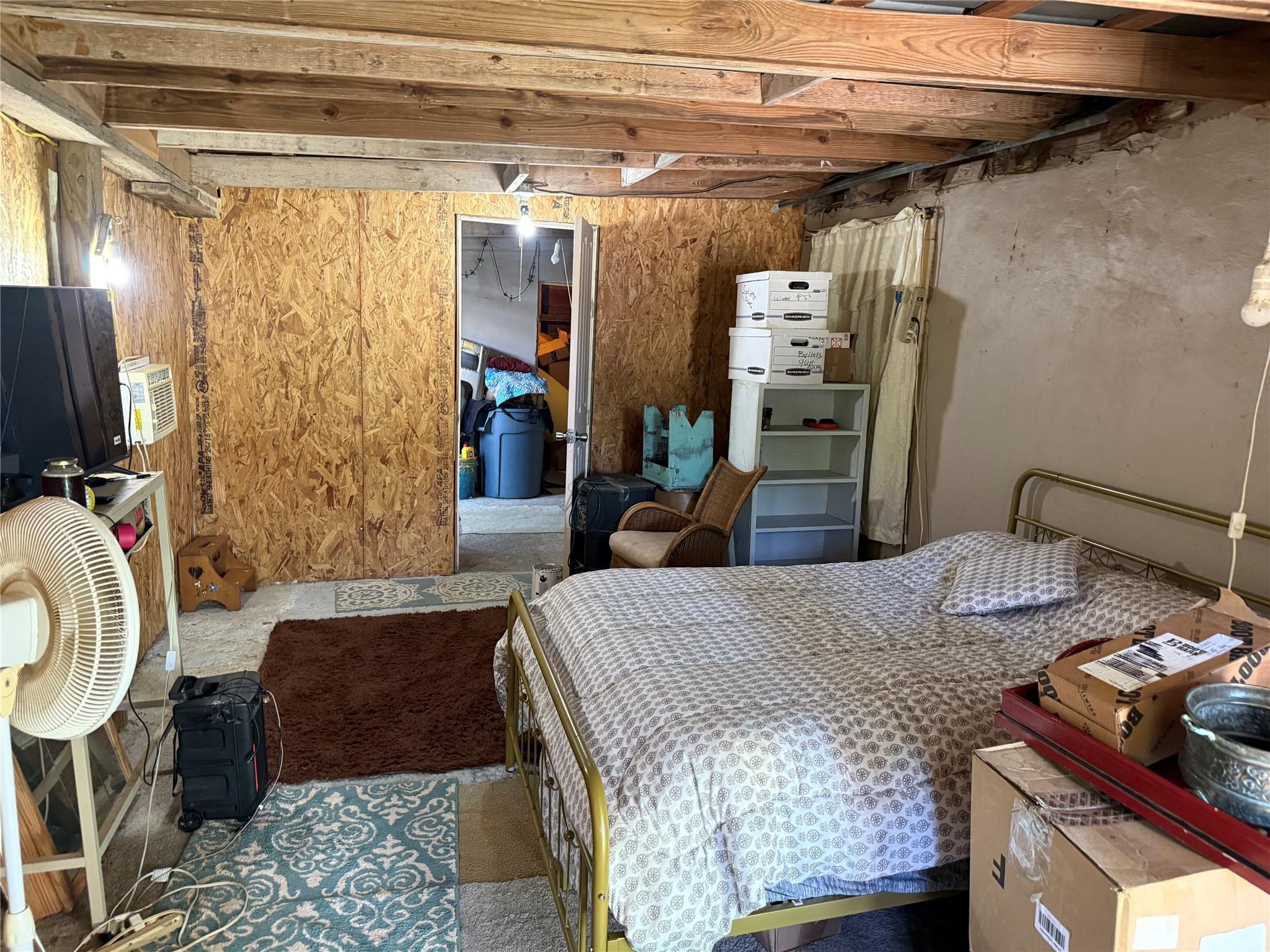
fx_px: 881
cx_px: 635
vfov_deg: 56.8
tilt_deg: -9.0
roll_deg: -2.7
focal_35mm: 24
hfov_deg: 71.6
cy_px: 476
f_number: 1.78
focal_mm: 6.76
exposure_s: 1/60
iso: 500
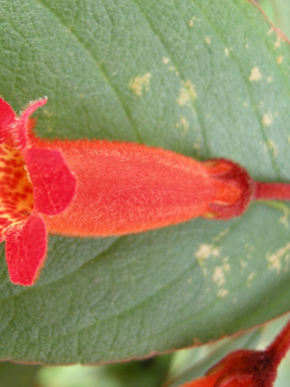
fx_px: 525
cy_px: 194
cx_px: 55
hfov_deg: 30.1
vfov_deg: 40.4
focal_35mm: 47
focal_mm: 7.5
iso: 171
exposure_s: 1/51
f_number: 2.7
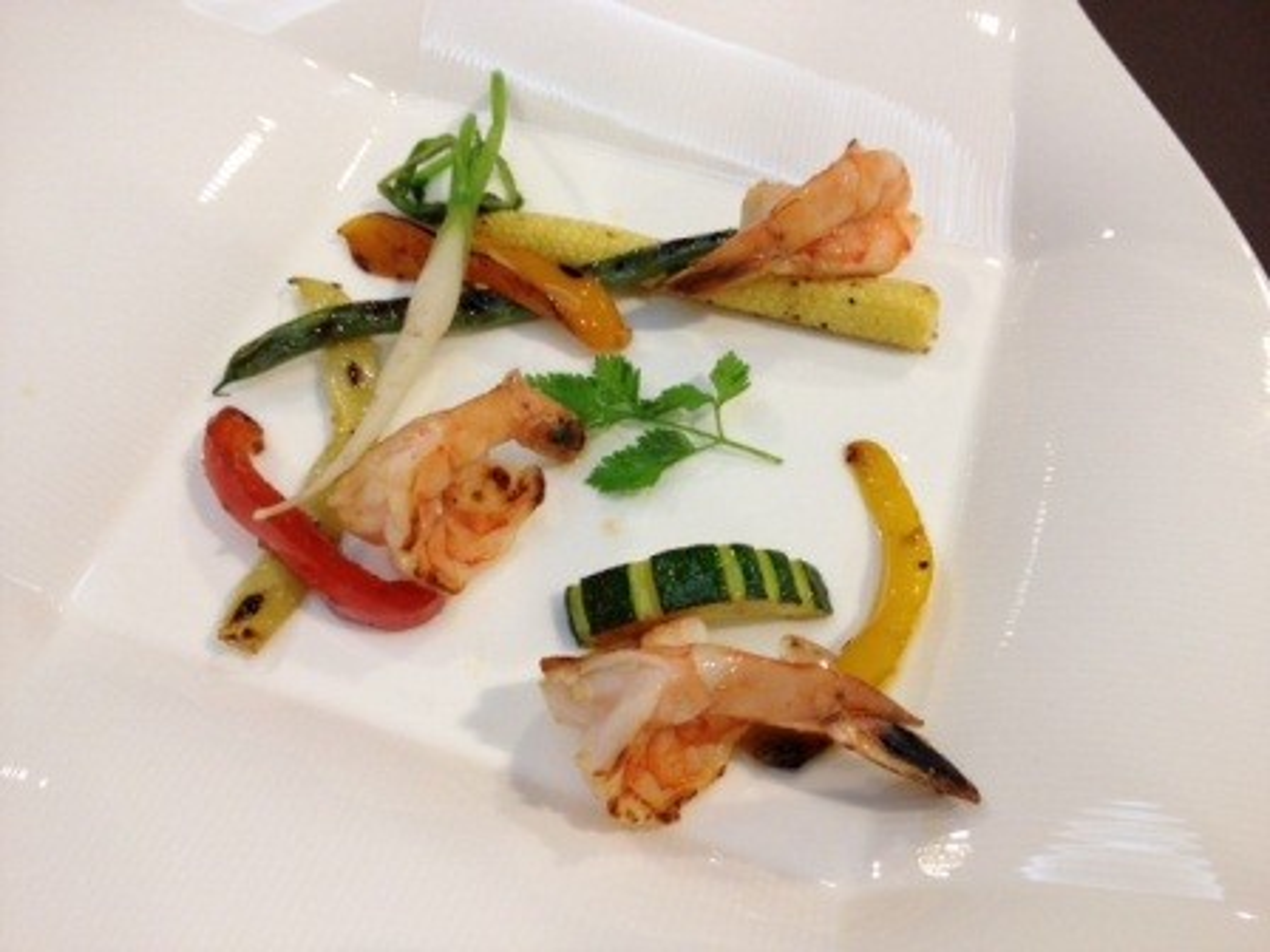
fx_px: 1284
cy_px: 476
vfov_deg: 40.7
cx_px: 635
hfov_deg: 52.6
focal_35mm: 35
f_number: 2.4
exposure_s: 1/20
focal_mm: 4.28
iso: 80
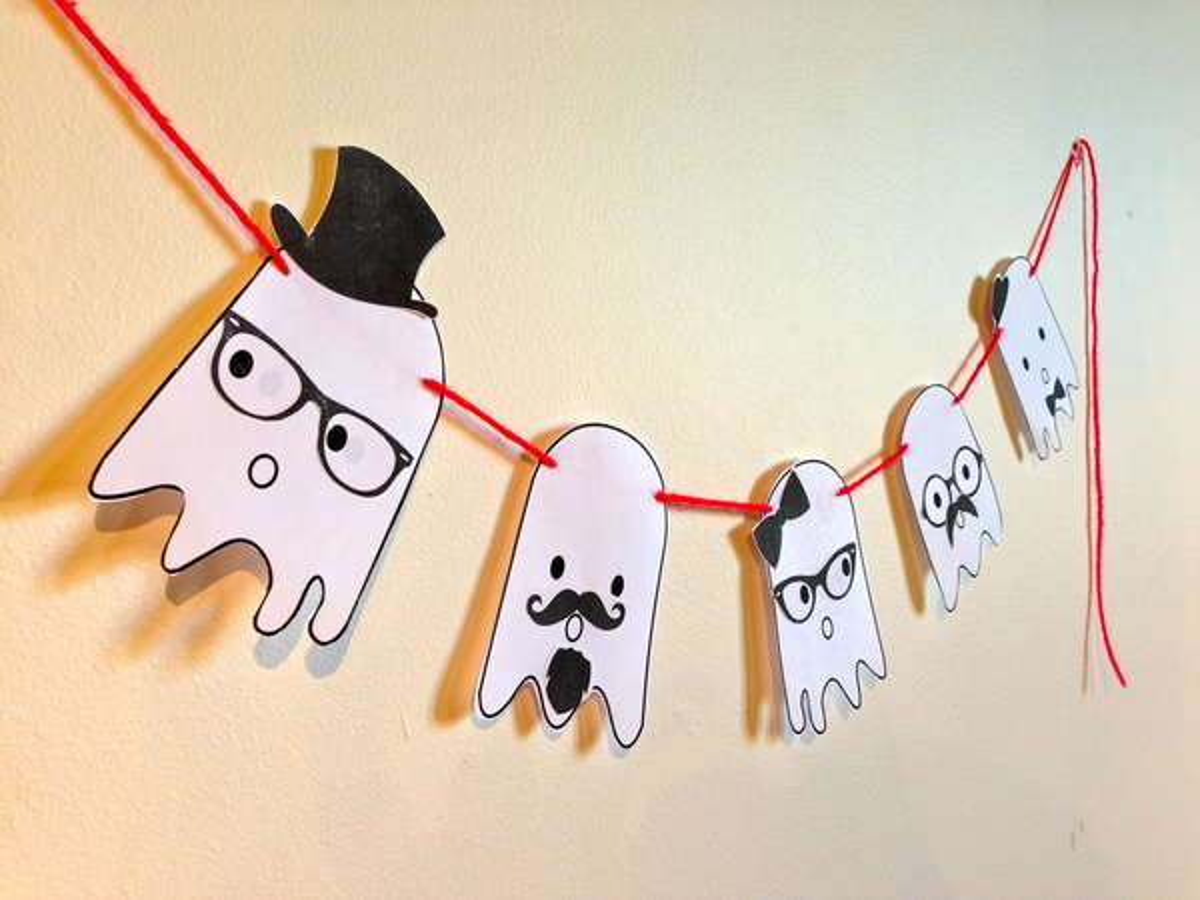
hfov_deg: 55.4
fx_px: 1144
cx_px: 600
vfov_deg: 42.9
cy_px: 450
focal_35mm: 33
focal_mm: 4.13
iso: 50
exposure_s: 1/20
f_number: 2.4
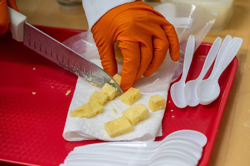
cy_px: 83
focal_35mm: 72
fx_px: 500
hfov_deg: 28.1
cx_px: 125
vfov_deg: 18.9
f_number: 4
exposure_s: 1/200
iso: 1600
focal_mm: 72
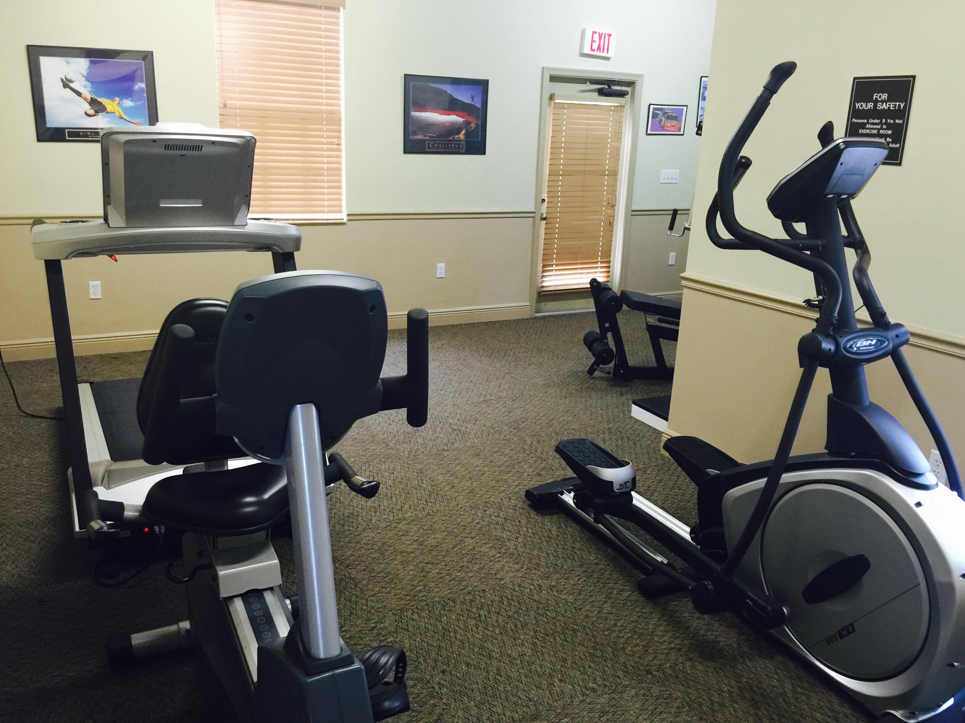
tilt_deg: -14.5
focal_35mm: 29
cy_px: 362
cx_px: 482
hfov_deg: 61.7
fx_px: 808
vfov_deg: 48.2
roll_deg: -3.6
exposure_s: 1/15
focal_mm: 4.15
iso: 100
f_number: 2.2
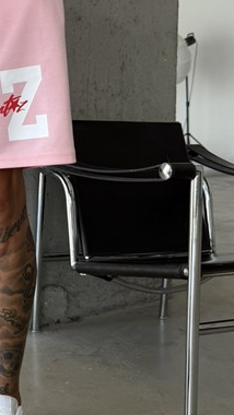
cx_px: -79
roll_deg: -1.1
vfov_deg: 37.2
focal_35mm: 55
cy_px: 123
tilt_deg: -1.3
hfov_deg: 19.9
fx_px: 606
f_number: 1.78
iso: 80
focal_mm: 6.76
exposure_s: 1/484
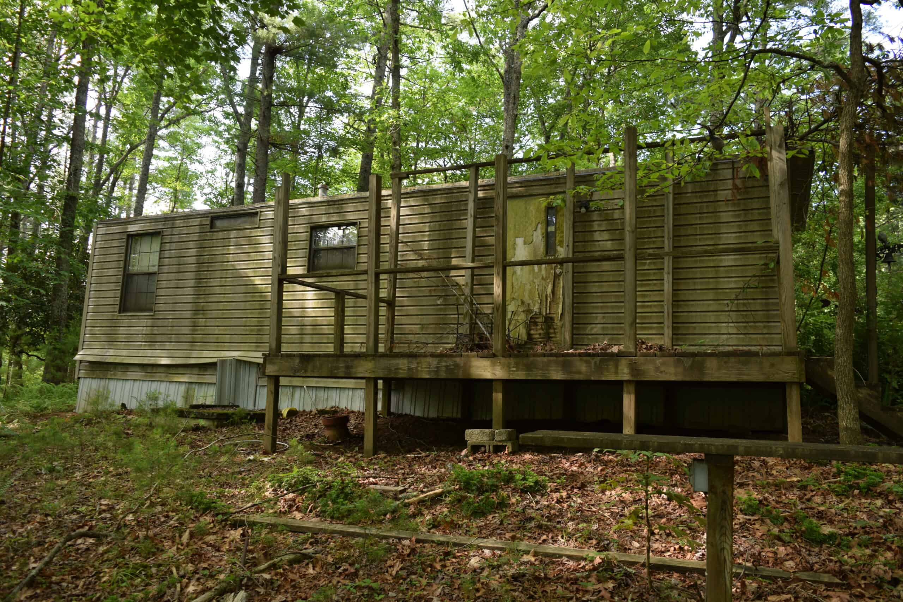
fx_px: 677
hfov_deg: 67.4
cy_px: 301
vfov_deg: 47.9
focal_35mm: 27
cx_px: 452
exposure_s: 1/100
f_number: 5
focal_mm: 18
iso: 400
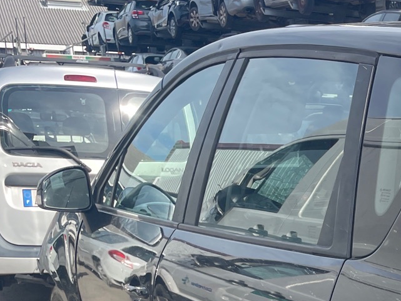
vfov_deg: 18.9
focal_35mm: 73
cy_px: 376
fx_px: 846
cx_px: 528
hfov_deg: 23.4
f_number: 1.6
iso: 32
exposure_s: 1/979
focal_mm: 4.2
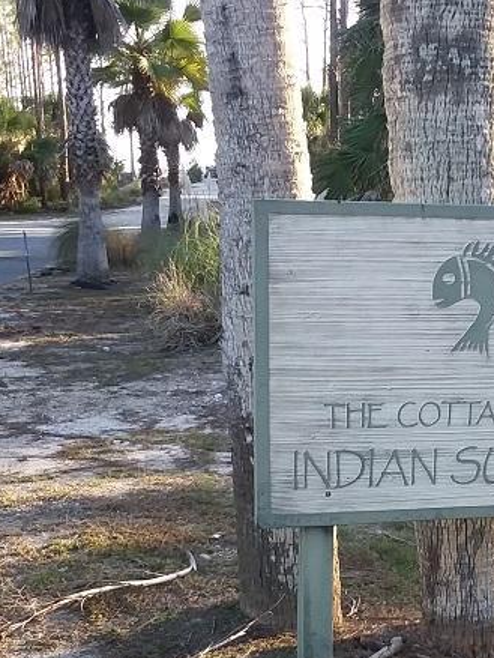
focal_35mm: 60
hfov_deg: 23.7
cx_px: 459
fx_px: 1141
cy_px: 508
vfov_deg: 31.5
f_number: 1.9
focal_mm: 2.47
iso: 40
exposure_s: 1/150
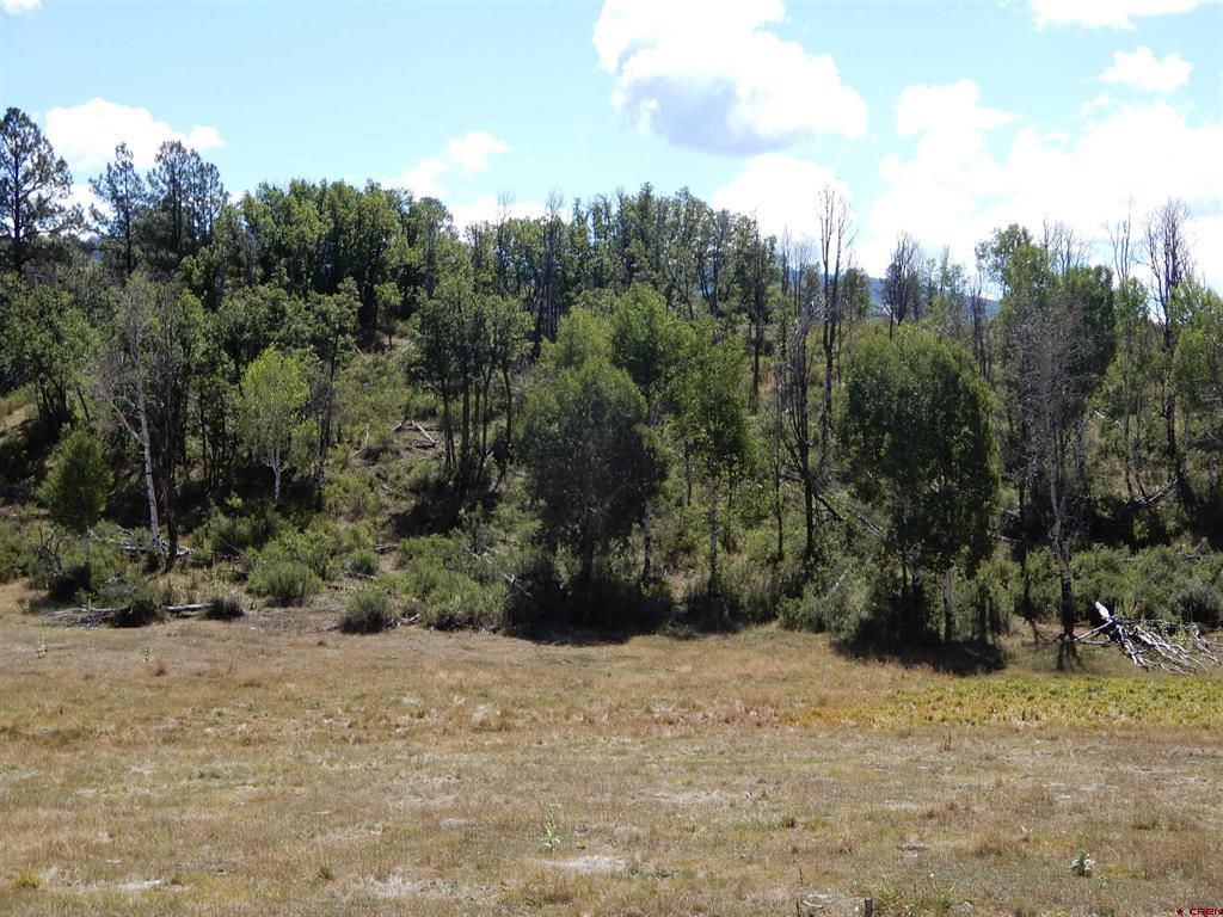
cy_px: 458
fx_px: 2296
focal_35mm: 65
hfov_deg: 29.8
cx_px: 612
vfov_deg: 22.6
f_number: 4.5
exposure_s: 1/400
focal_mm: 11.6
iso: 80
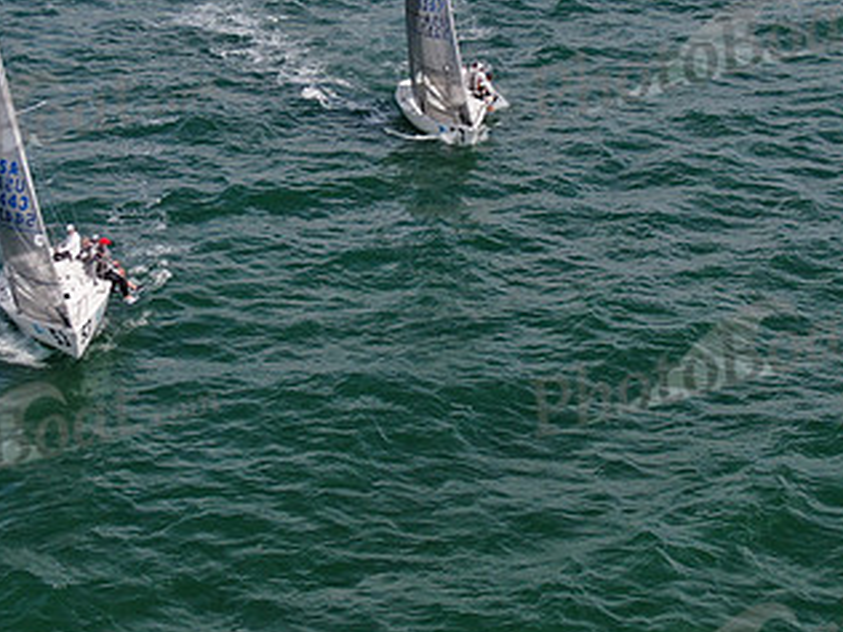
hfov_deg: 22.2
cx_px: 376
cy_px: 247
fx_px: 2143
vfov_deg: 16.8
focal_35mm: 88
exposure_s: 1/1000
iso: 100
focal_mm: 8.6
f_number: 3.8
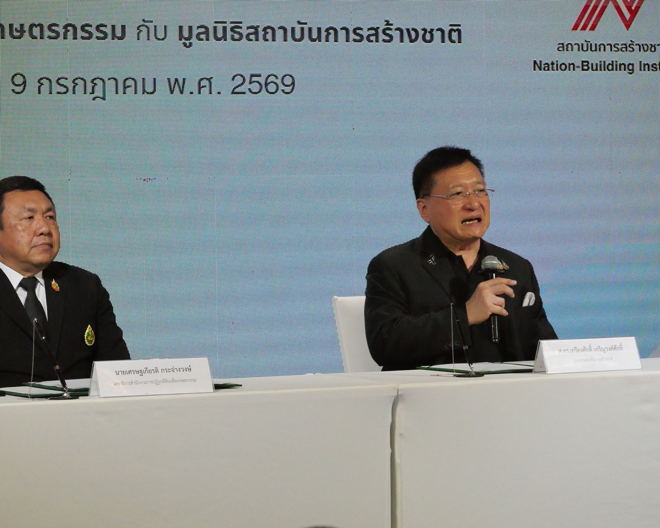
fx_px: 2833
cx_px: 266
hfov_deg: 13.3
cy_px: 262
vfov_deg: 10.7
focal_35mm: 145
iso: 6400
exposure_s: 1/800
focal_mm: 62
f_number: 5.6
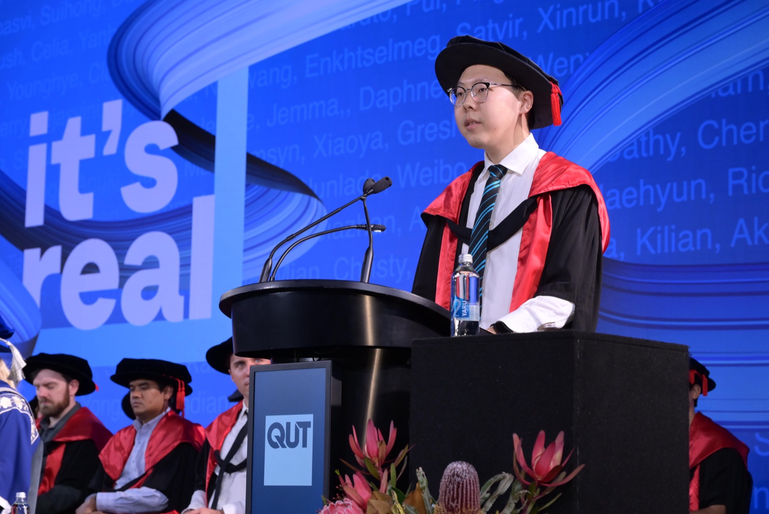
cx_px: 384
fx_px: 1667
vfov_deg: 17.5
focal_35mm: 78
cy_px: 257
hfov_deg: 26.0
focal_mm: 78
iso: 1250
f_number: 7.1
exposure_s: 1/125
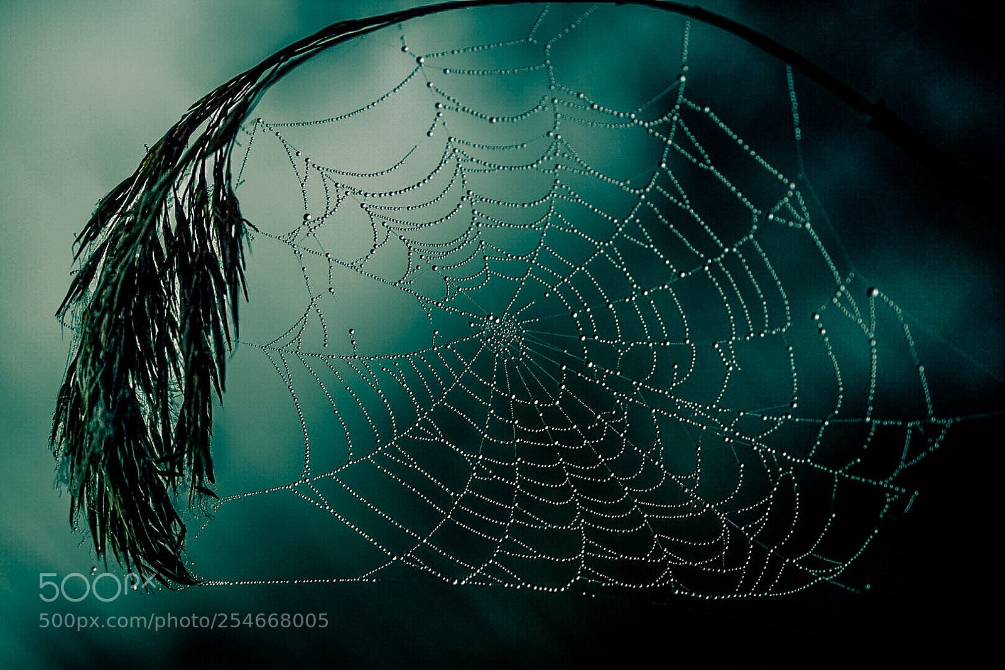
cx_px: 502
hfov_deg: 33.4
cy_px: 335
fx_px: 1675
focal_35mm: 60
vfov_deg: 22.6
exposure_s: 1/4000
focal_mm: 40
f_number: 3.2
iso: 100
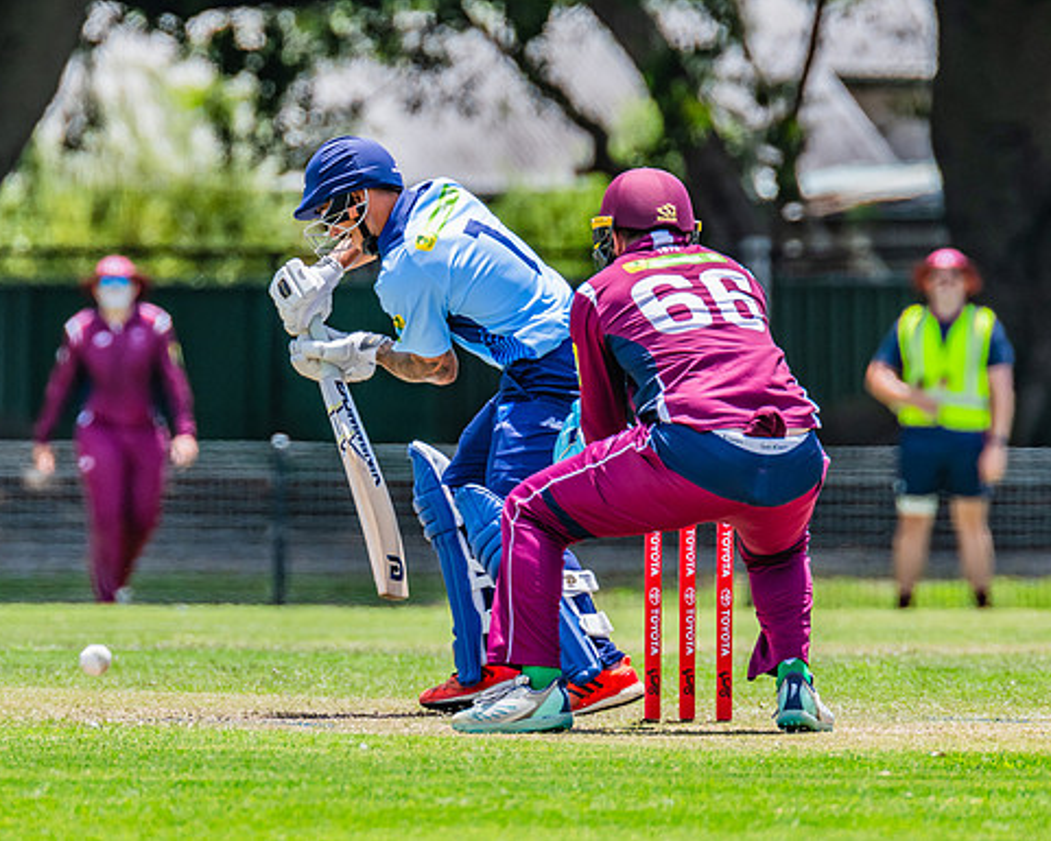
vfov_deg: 1.7
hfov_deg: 2.2
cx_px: 390
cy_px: 375
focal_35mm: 895
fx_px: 27845
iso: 800
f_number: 9
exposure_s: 1/1000
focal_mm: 600
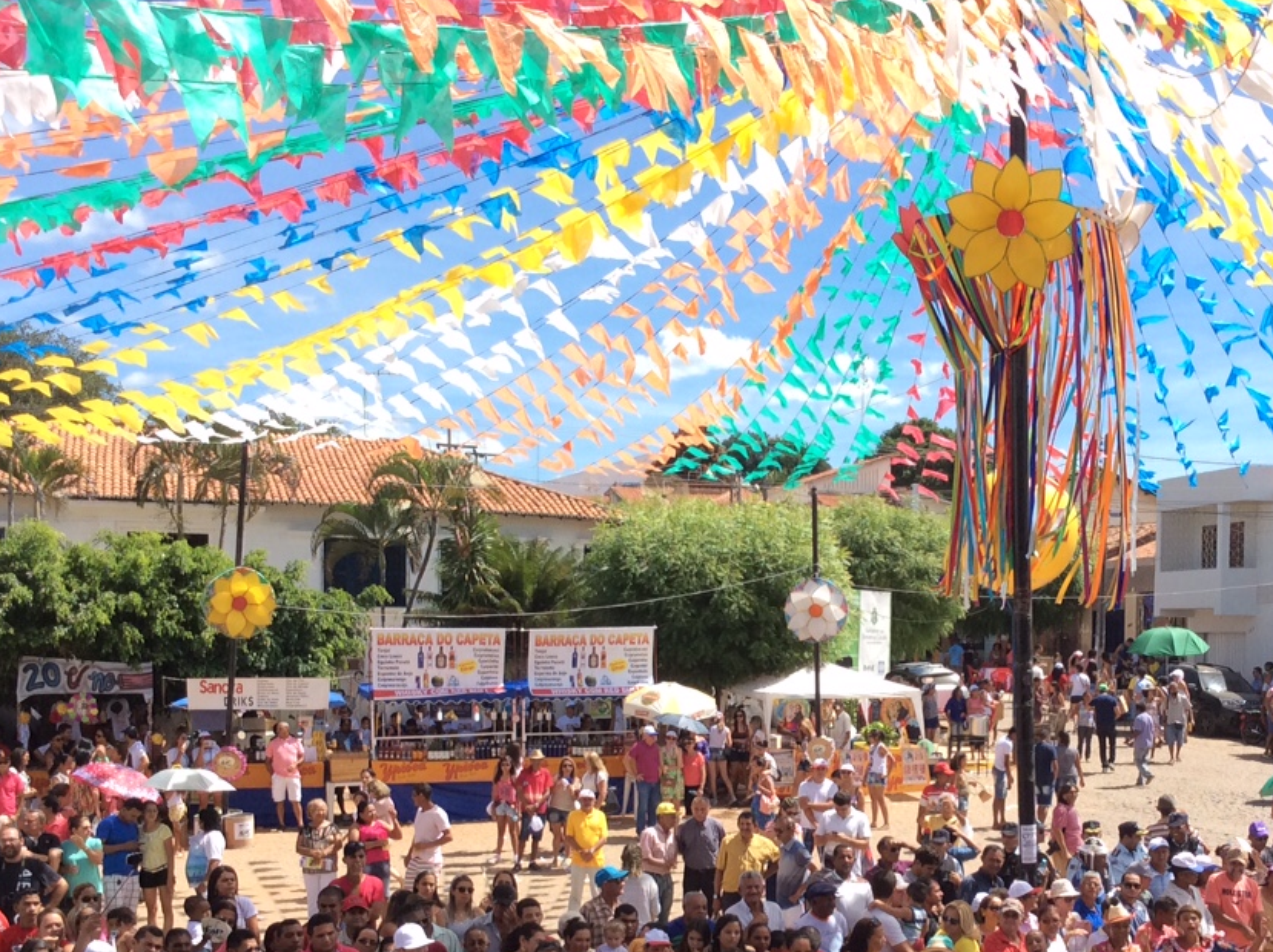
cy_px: 705
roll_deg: +0.0
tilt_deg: -2.5
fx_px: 1837
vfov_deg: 28.7
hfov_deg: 38.1
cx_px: 759
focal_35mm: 50
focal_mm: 3.3
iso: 32
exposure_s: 1/1021
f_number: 2.4
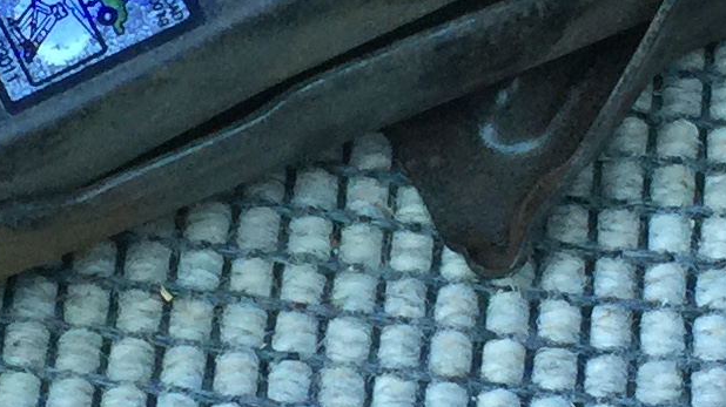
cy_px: 63
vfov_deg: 7.2
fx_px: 3213
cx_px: 288
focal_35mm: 167
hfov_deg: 12.9
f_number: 2.2
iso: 40
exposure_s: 1/30
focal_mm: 4.15
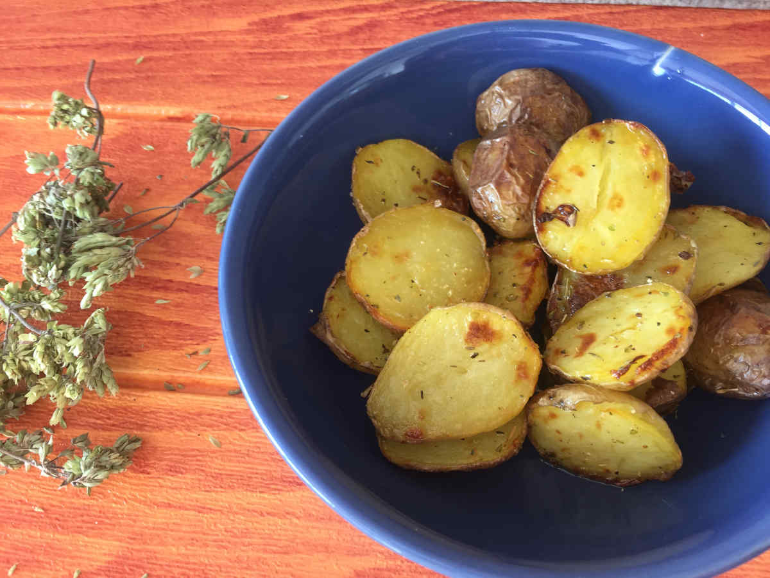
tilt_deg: -61.9
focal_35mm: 29
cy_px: 289
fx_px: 645
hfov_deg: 61.7
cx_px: 385
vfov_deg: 48.2
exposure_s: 1/50
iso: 40
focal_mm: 4.15
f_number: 2.2
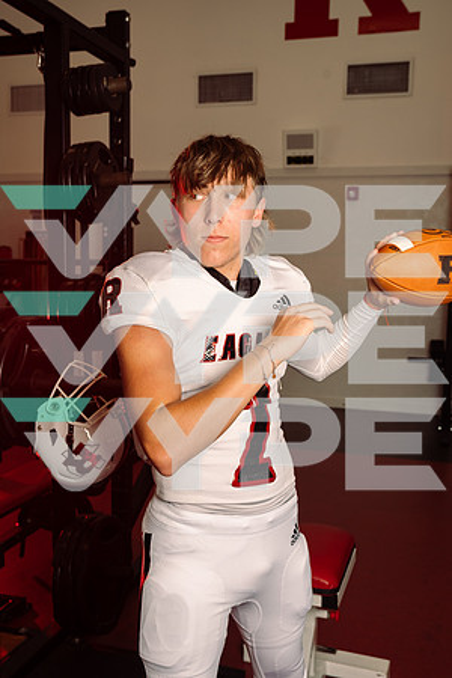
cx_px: 226
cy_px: 339
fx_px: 734
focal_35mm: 39
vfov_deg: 49.6
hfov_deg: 34.2
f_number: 6.3
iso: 250
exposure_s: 1/250
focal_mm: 39
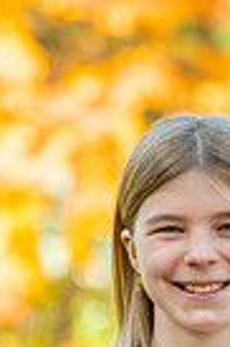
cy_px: 524
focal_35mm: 655
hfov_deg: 2.1
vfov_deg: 3.1
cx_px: 198
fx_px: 6293
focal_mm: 200
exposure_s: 1/125
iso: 100
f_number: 6.3
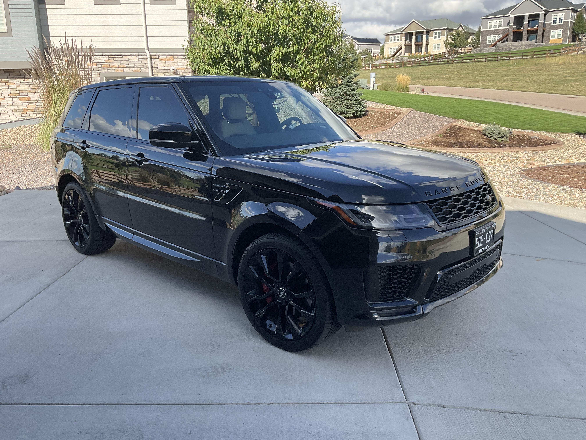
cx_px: 293
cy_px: 220
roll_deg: +0.1
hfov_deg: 61.7
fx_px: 491
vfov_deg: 48.2
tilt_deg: -13.1
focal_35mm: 29
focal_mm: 3
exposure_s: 1/728
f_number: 1.8
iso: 16
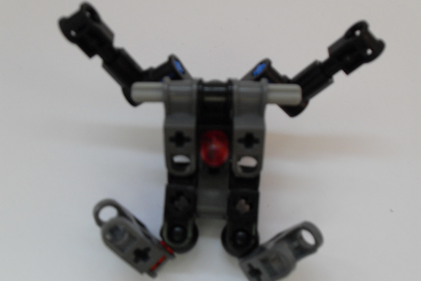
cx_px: 211
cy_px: 151
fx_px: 515
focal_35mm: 44
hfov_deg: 44.5
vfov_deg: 30.5
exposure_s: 1/30
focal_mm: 7.1
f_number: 3.1
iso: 200
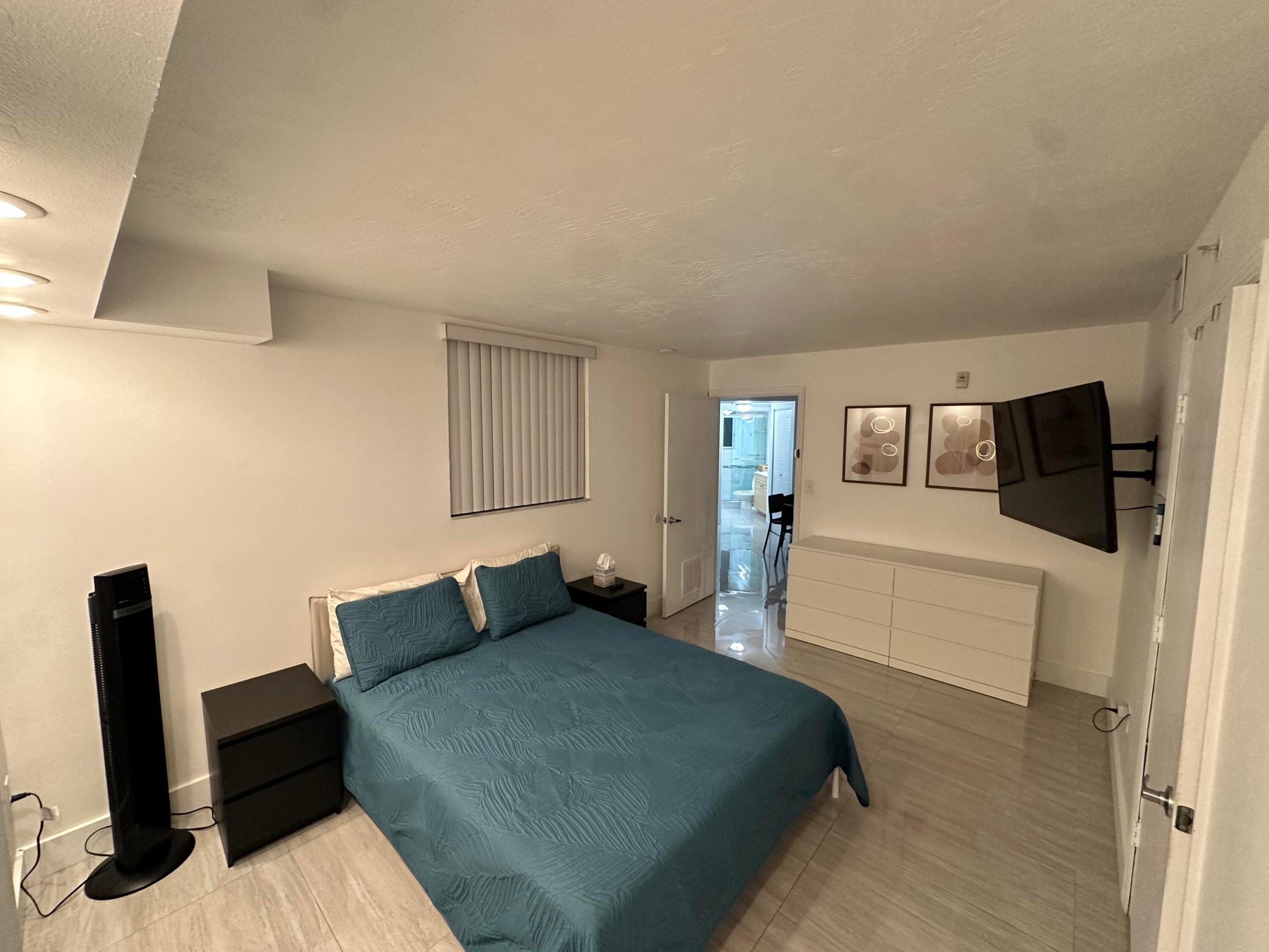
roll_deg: -0.4
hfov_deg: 102.1
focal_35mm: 14
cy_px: 476
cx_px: 634
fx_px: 513
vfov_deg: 85.7
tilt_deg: -5.3
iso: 320
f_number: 2.2
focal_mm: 2.22
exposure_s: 1/120
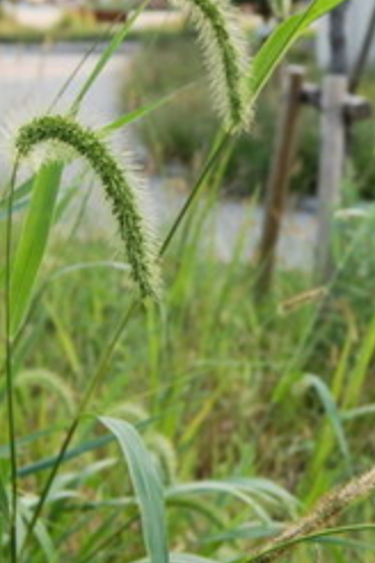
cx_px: 330
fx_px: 1187
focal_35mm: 76
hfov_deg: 17.7
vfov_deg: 26.5
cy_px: 204
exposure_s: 1/60
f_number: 8
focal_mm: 26
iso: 220
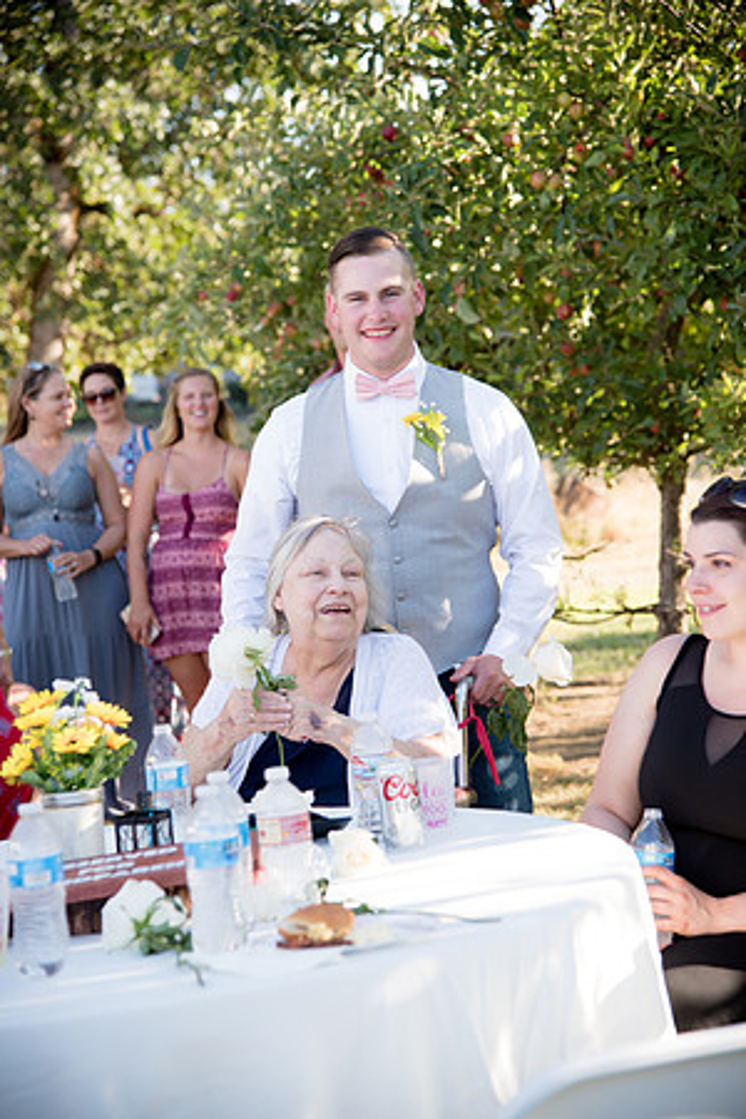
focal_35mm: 85
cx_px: 373
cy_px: 560
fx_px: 2642
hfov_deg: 16.1
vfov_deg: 23.9
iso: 320
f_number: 4.5
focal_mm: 85
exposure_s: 1/320
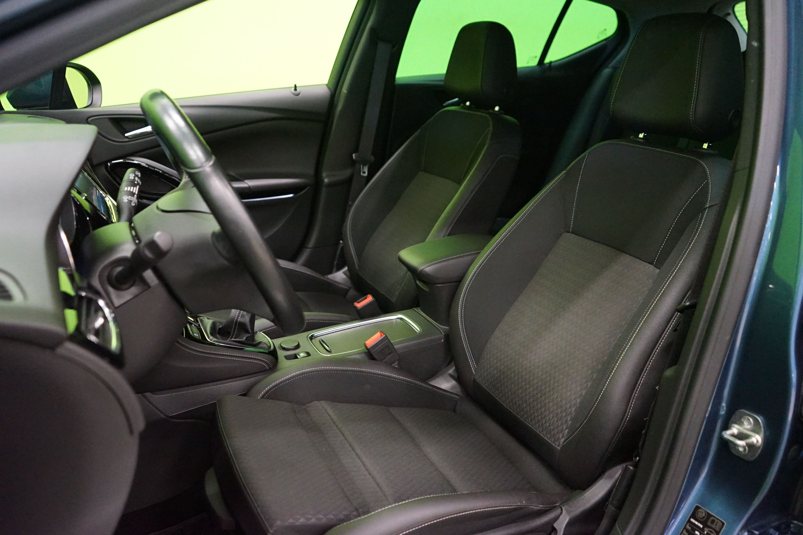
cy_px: 268
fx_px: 625
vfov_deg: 46.4
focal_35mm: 28
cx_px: 402
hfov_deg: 65.5
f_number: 3.5
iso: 6400
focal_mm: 28
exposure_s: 1/30
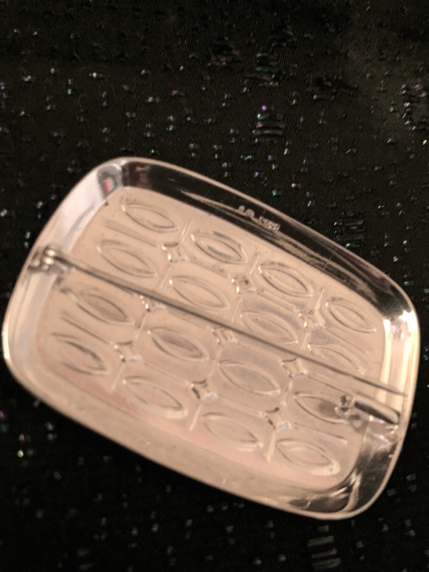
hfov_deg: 48.2
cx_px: 214
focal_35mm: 29
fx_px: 479
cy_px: 286
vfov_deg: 61.7
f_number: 2.2
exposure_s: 1/17
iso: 640
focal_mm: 4.15
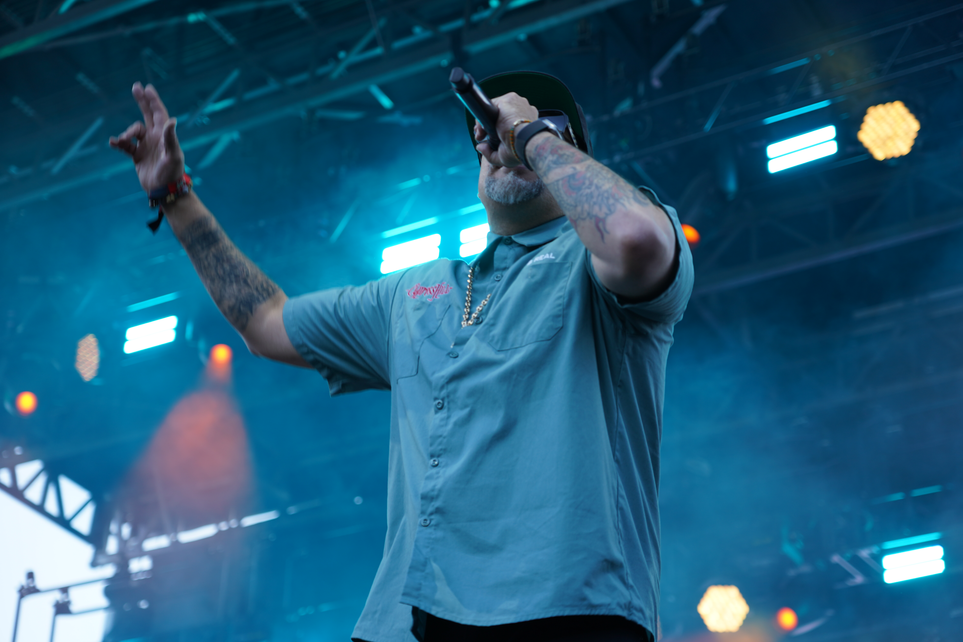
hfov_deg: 29.2
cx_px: 482
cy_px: 321
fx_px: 1846
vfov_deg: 19.7
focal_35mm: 69
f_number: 4
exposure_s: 1/160
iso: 200
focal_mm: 69
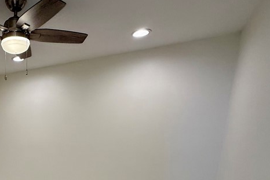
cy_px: 180
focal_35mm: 32
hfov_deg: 50.4
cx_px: 16
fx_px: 240
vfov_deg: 36.9
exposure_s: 1/120
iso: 160
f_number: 2.2
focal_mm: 2.22
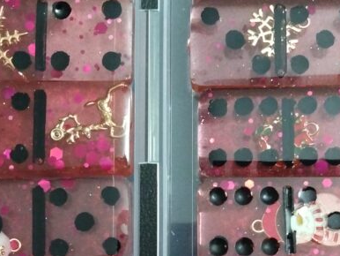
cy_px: 240
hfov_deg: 36.1
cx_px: 192
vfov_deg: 26.4
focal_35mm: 53
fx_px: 521
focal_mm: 3.54
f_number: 2
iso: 1225
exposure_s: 1/17
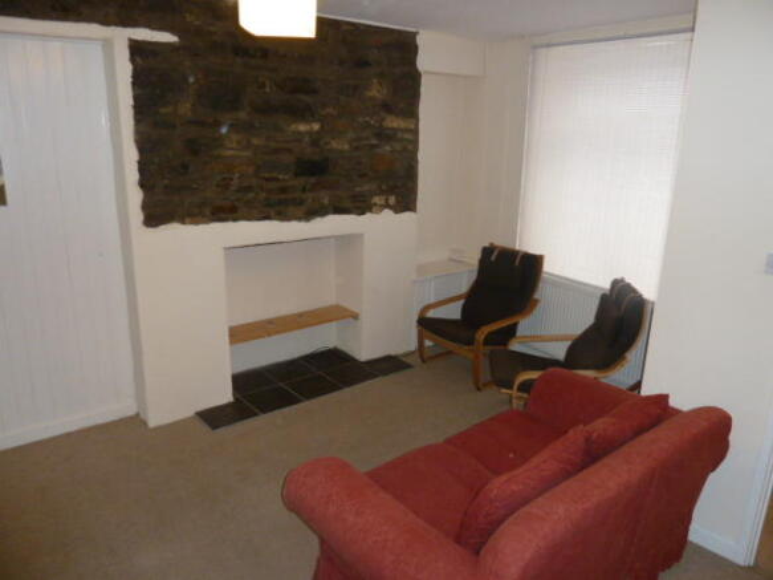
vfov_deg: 54.9
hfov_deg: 69.4
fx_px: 558
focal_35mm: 25
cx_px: 386
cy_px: 290
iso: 320
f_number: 3.3
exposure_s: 1/30
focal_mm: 4.1
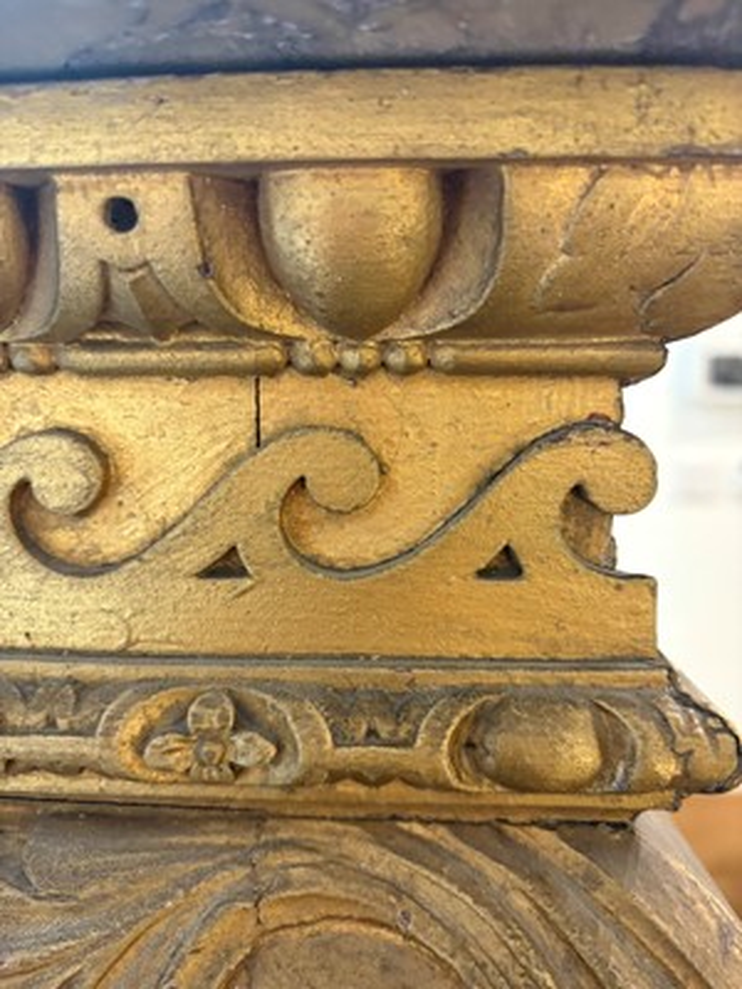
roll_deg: -0.3
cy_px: 494
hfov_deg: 53.1
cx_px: 371
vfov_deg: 67.3
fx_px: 743
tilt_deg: -6.6
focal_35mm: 26
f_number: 1.6
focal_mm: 5.96
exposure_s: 1/50
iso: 250
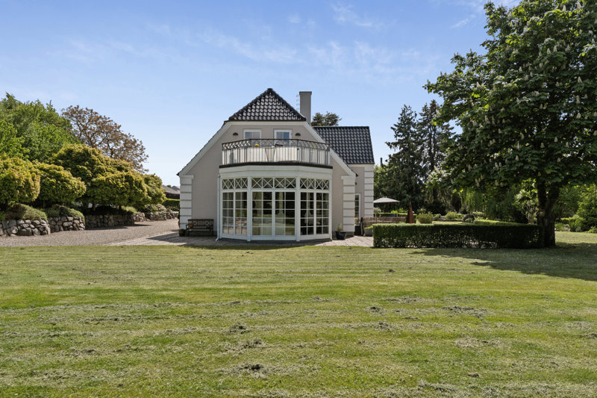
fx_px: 460
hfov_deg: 66.0
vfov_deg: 46.8
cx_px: 298
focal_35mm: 28
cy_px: 199
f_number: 8
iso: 250
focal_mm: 18.5
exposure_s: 1/1250
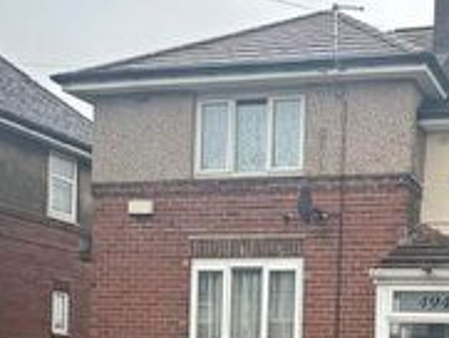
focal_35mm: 54
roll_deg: -1.2
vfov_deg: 24.9
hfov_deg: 31.0
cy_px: 386
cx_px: 511
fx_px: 701
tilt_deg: +2.5
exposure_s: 1/101
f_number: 2.2
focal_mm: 2.22
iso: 40
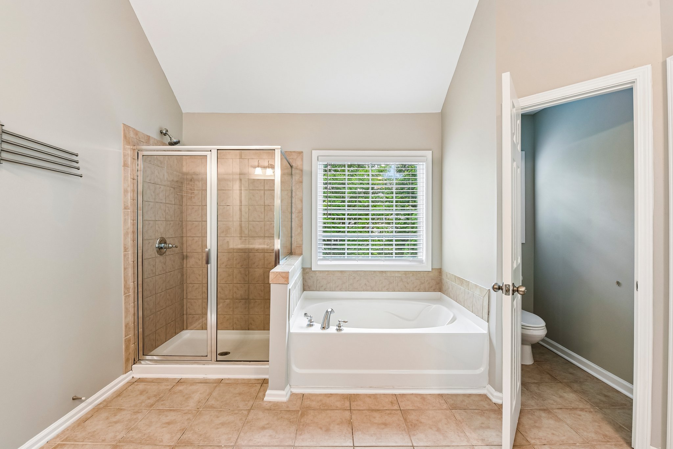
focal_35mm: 16
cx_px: 336
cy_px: 224
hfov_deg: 96.7
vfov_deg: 73.7
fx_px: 299
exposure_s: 1/8
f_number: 8
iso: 200
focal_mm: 16
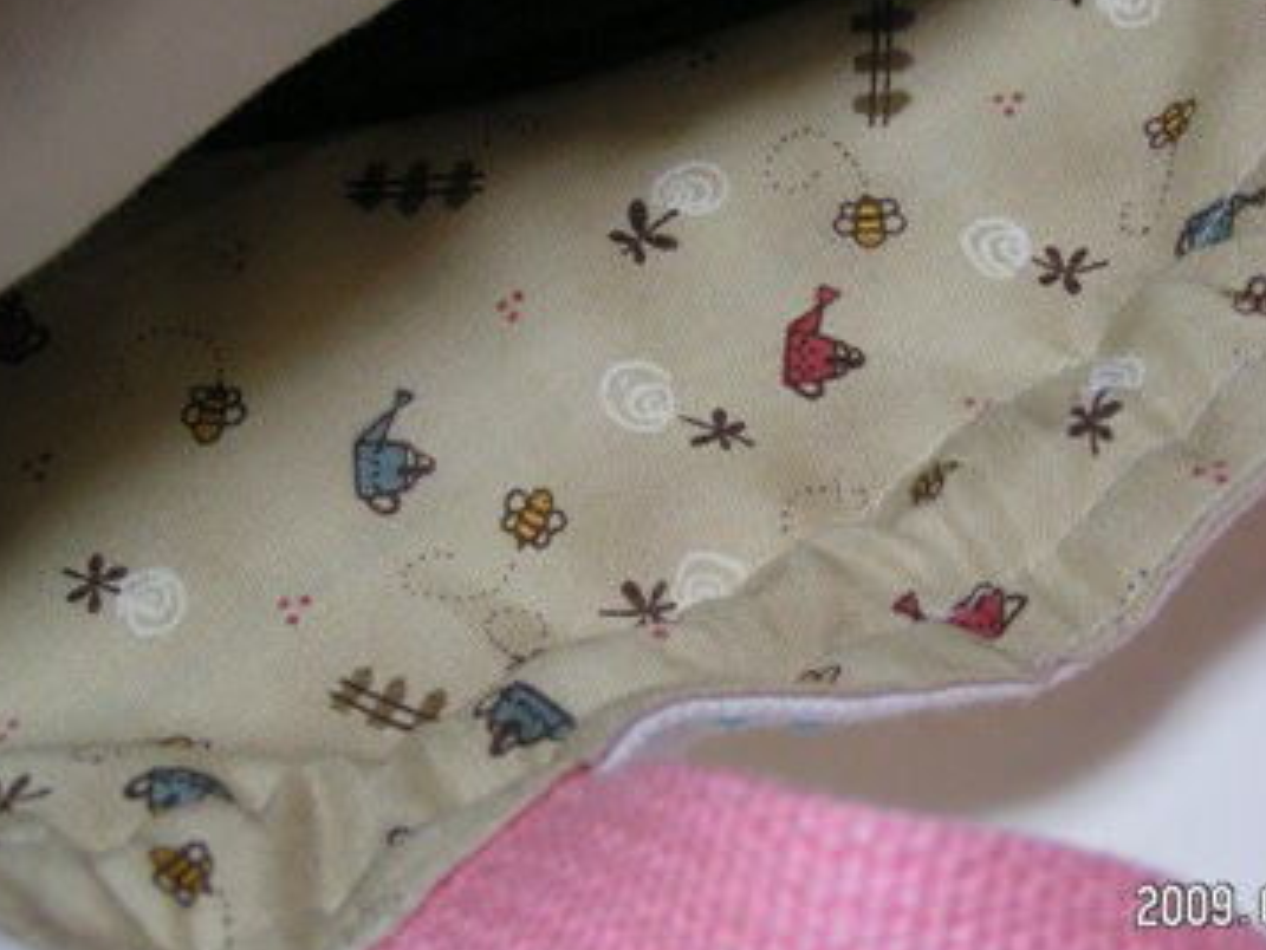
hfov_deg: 24.7
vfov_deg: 18.7
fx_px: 2890
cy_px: 425
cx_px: 720
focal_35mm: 79
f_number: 3.2
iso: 200
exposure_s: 1/50
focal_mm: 9.7
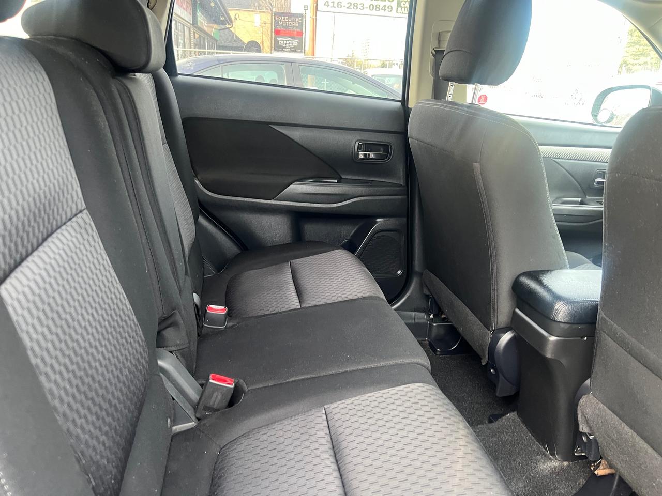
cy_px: 248
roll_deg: -2.5
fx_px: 497
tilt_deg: -20.0
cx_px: 331
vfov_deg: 53.1
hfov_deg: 67.3
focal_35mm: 26
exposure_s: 1/60
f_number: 1.5
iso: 200
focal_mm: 5.7
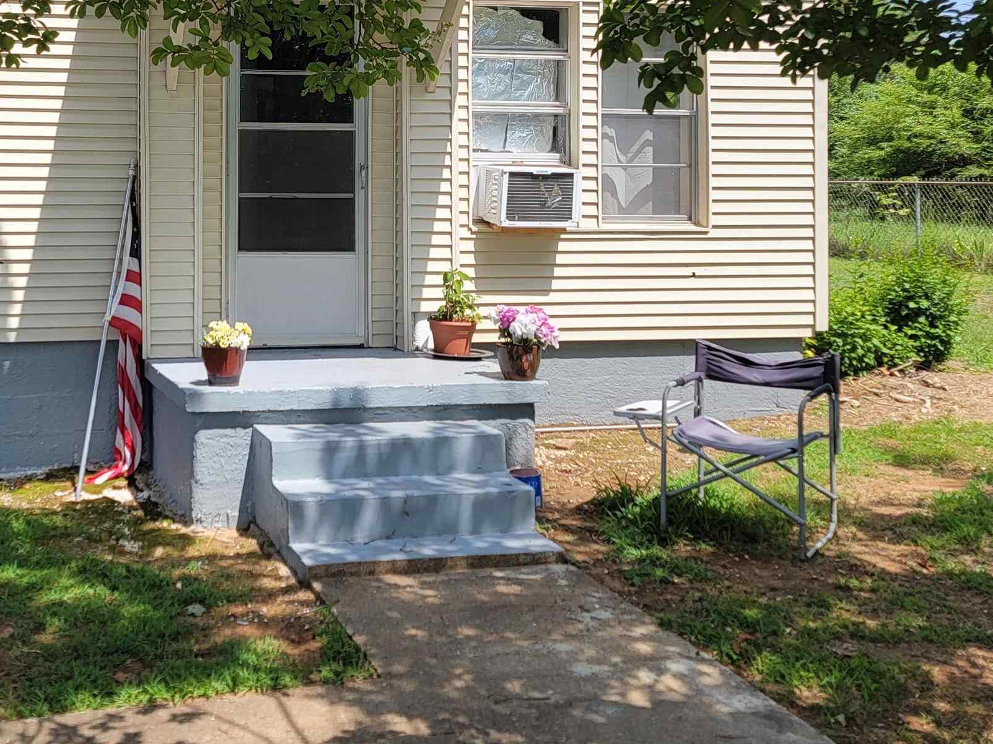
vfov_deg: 30.9
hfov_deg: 39.7
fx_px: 1319
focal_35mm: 46
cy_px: 176
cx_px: 208
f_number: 1.8
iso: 16
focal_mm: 6.7
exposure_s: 1/449
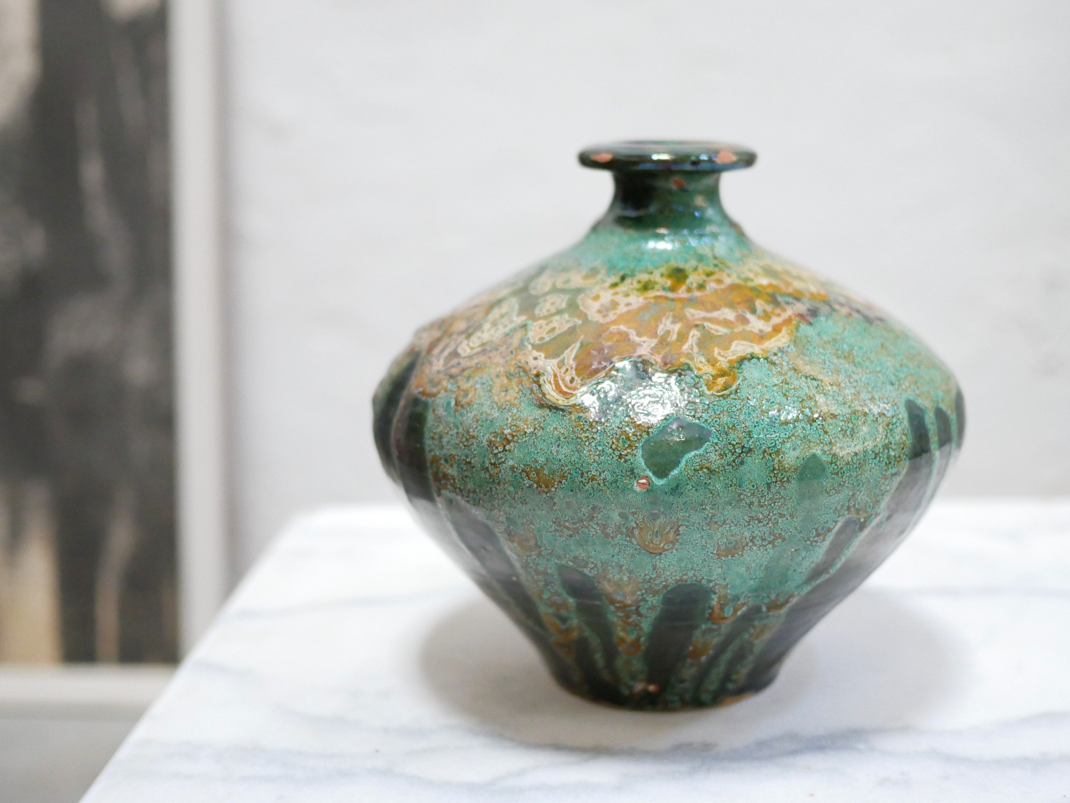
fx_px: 1484
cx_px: 539
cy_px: 364
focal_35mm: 48
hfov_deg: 39.6
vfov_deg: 30.3
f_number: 1.7
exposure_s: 1/60
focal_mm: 20
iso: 2000
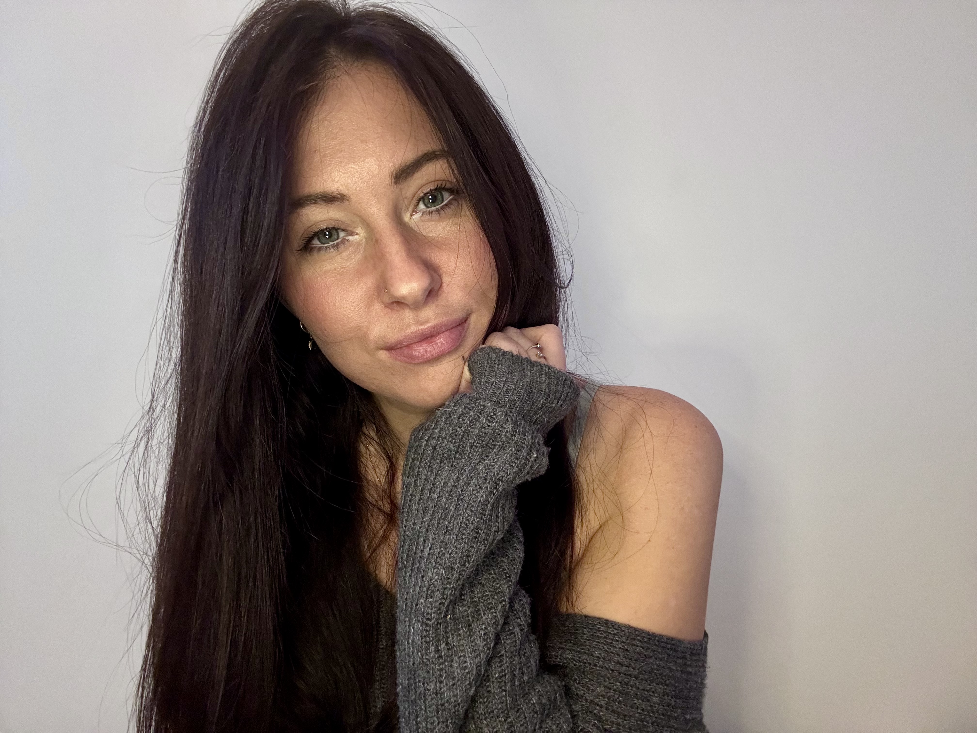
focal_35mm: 23
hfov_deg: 73.9
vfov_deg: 58.9
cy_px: 366
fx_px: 649
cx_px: 488
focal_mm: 2.69
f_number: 1.9
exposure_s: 1/30
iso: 500
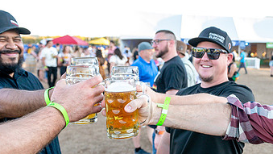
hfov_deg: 44.4
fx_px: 311
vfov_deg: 27.7
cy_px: 88
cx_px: 228
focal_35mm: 43
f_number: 4
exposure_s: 1/800
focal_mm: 24
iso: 640
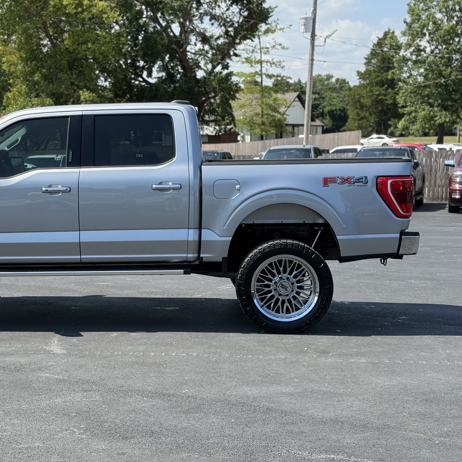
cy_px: 226
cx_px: 122
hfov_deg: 27.0
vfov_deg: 27.3
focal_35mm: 63
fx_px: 951
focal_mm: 6.76
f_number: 1.78
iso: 80
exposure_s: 1/2762
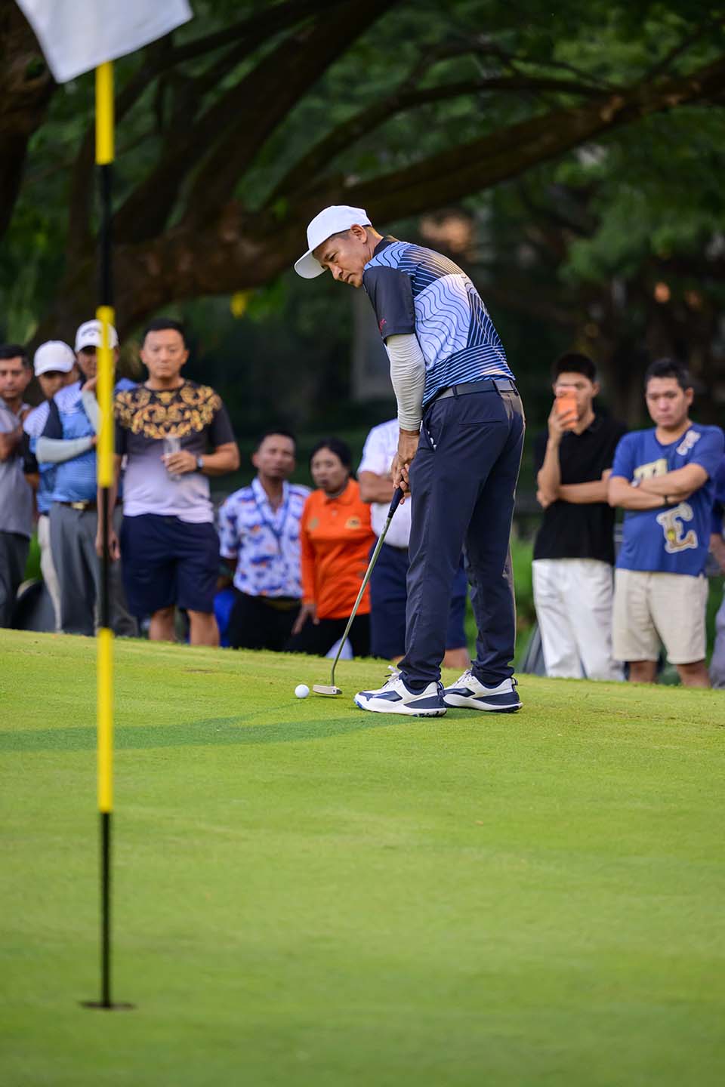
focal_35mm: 145
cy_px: 544
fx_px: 4380
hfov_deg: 9.5
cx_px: 362
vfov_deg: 14.2
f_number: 2.8
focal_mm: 145
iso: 2500
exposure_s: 1/320
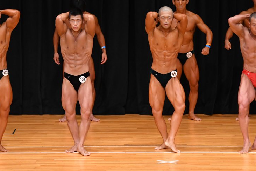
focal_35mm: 286
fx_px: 2032
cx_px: 132
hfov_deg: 7.2
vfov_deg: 4.8
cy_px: 83
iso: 4000
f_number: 5.6
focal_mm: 180
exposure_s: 1/400
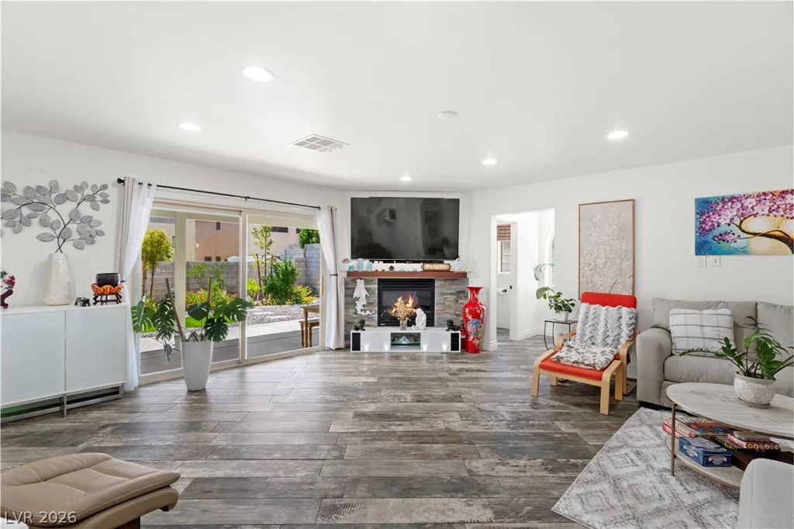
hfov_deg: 93.3
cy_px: 264
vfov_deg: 70.4
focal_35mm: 17
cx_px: 397
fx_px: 375
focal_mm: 17
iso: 400
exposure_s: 1/25
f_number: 8
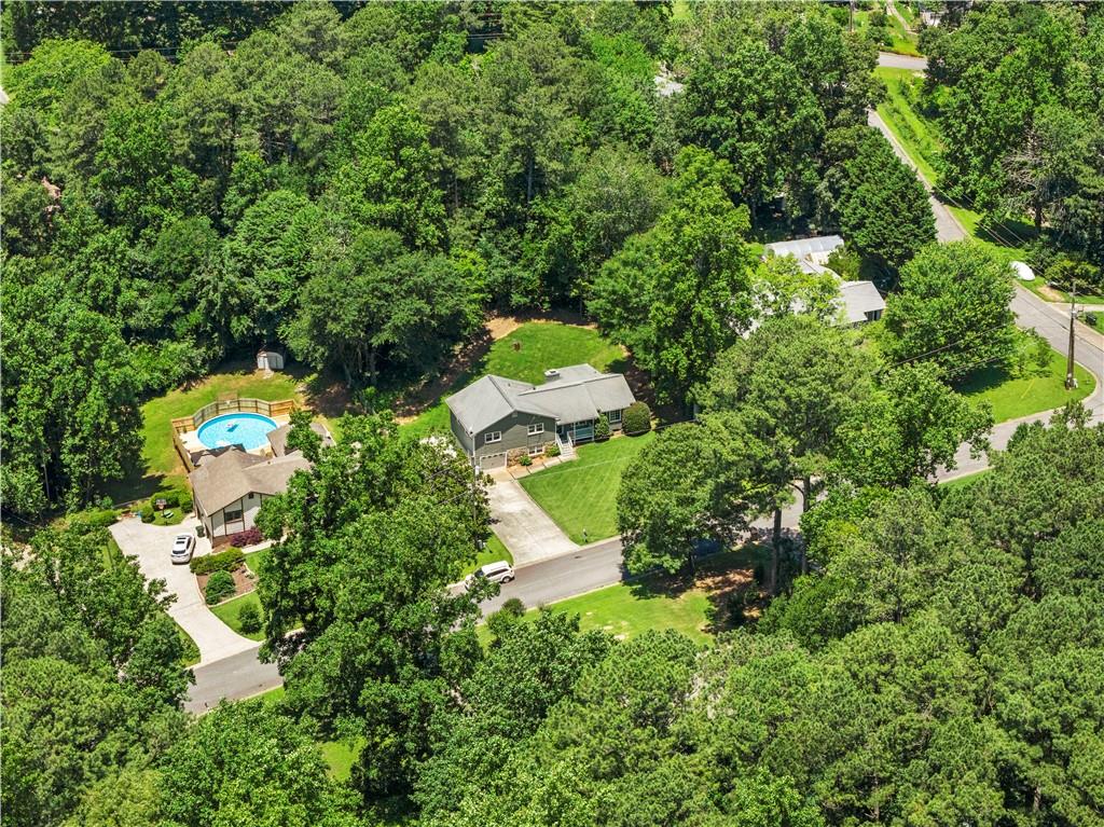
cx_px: 552
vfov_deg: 21.0
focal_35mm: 70
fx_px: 2231
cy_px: 414
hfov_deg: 27.8
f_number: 2.8
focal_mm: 19.35
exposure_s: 1/2500
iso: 160
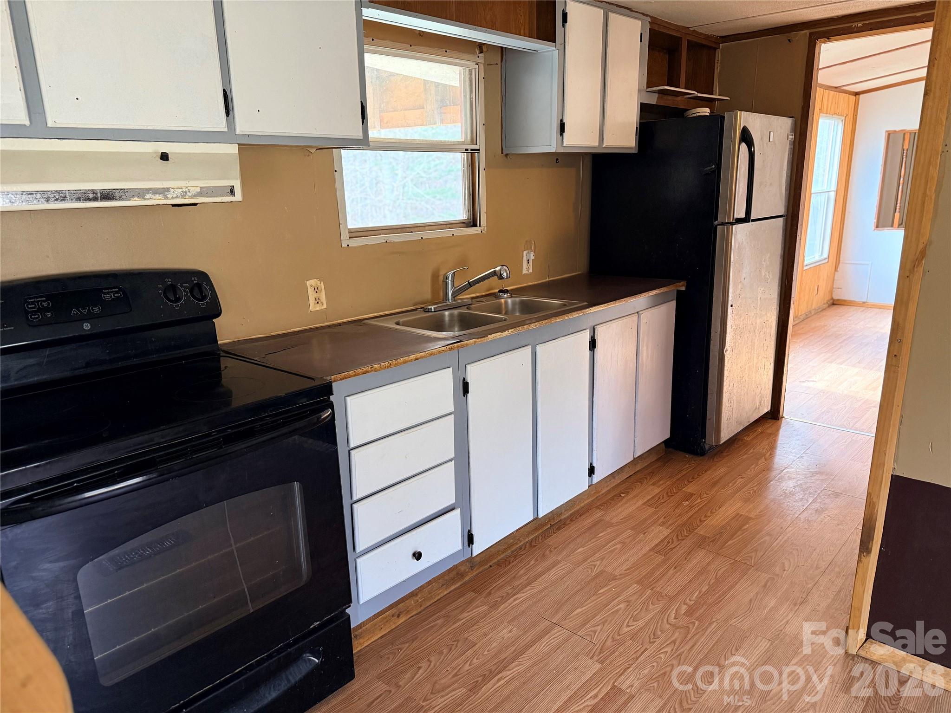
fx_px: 659
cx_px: 476
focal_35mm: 24
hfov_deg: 71.6
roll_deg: +1.2
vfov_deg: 56.8
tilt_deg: -15.0
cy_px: 356
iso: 320
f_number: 1.78
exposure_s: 1/60
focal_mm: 6.76
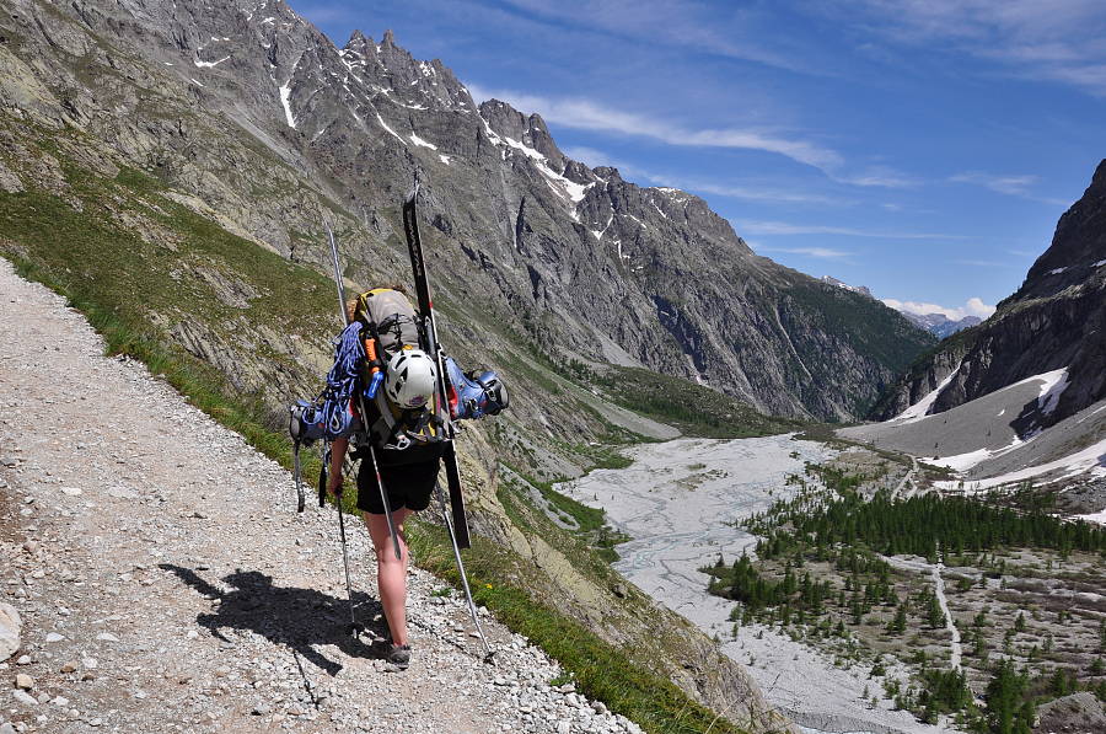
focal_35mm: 32
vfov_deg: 41.6
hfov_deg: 59.6
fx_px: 966
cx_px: 553
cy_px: 367
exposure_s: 1/320
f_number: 13
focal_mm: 21
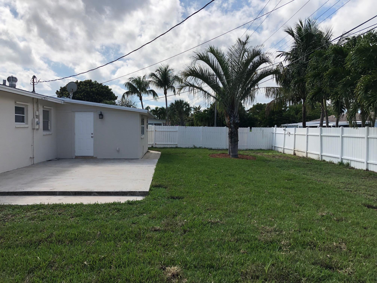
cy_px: 142
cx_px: 188
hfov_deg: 63.4
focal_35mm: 28
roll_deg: -0.4
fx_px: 305
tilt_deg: -1.0
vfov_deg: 49.7
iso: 20
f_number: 1.8
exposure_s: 1/2825
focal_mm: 4
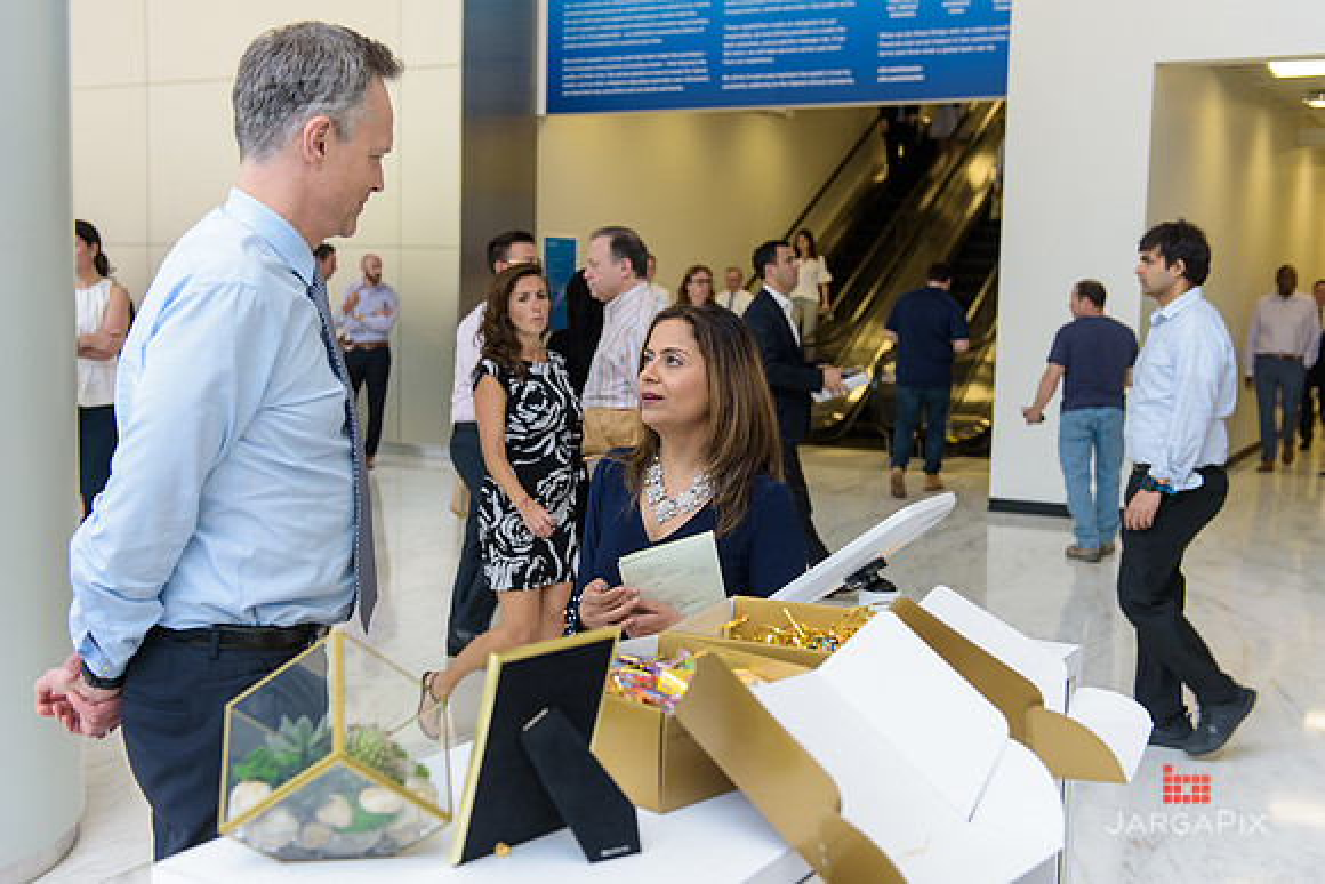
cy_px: 442
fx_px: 1546
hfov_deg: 46.4
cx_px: 662
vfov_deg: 31.9
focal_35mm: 42
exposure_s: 1/250
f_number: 3.2
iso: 640
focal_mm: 42
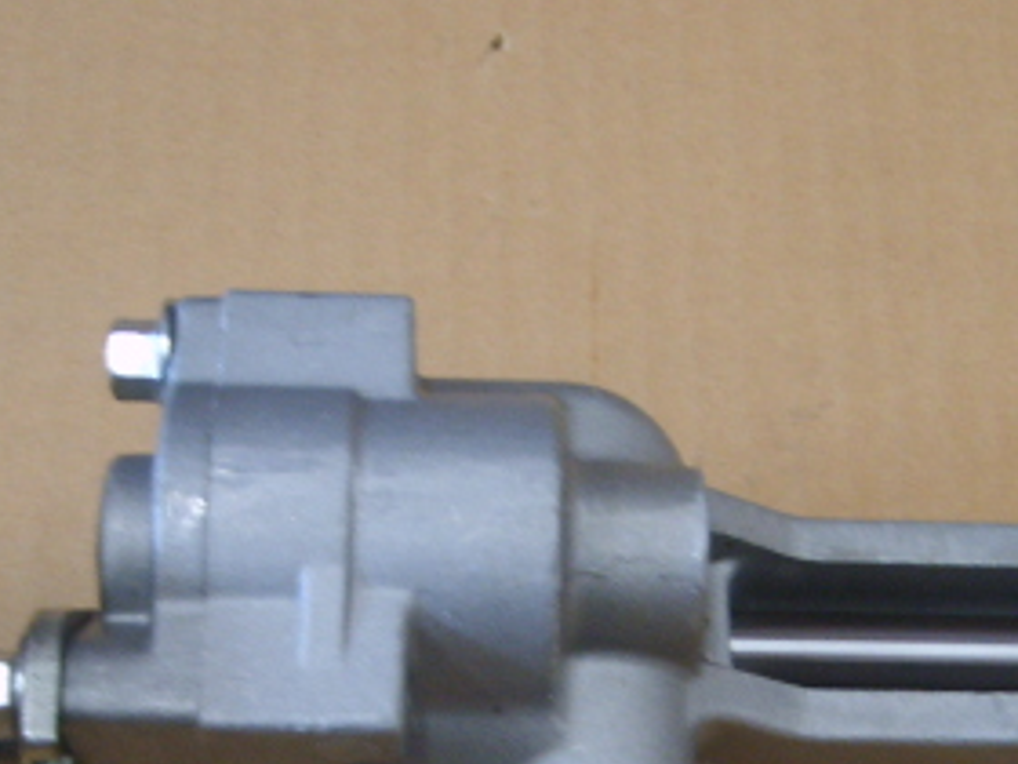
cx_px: 727
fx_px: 2353
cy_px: 789
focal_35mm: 80
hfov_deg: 24.2
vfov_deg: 17.9
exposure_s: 1/4
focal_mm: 5.8
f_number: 2.8
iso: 139
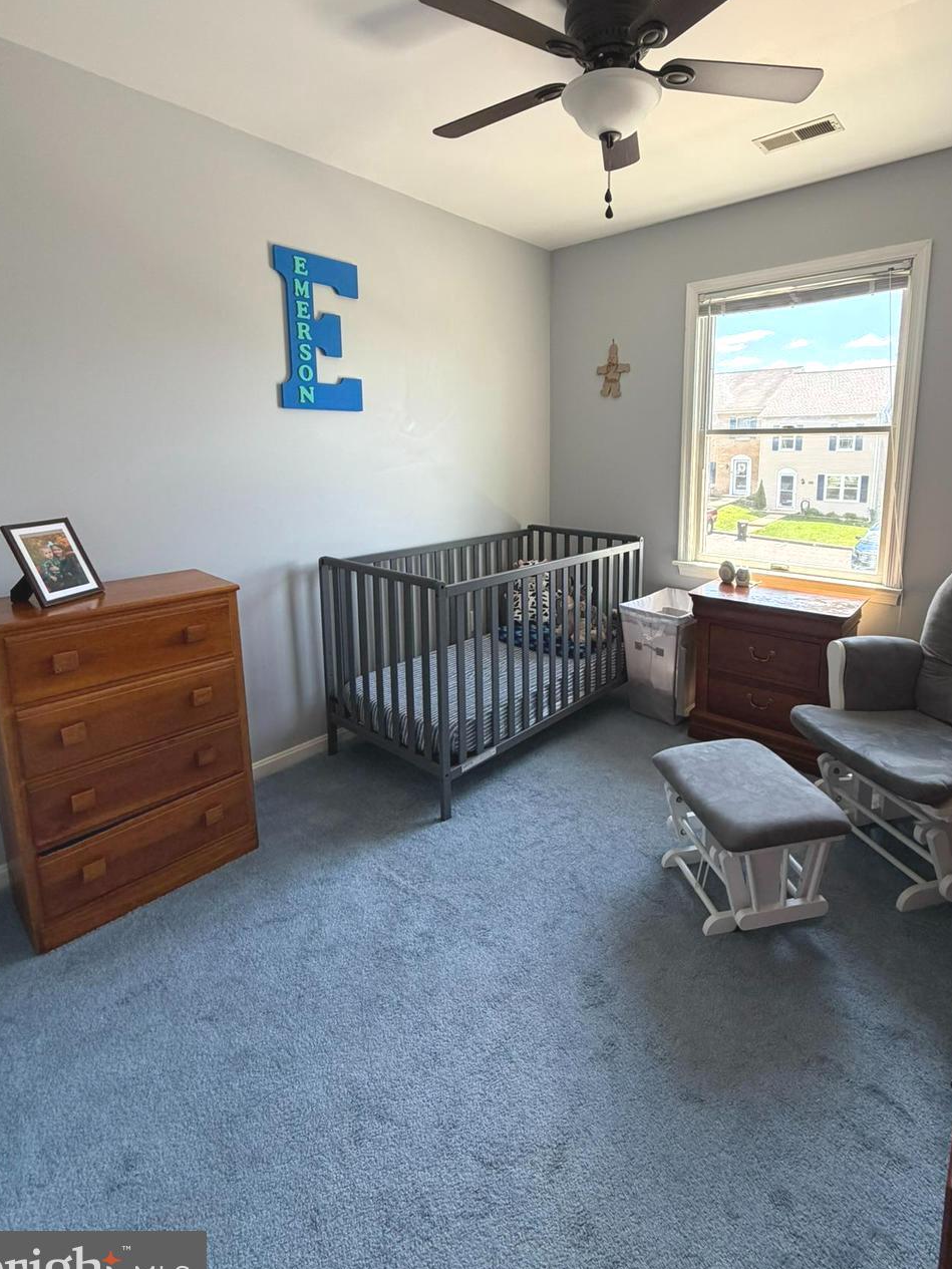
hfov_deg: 74.4
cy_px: 543
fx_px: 623
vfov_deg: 90.4
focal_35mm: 17
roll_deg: -0.5
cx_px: 534
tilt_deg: -9.0
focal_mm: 2.22
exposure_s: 1/121
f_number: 2.2
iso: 125
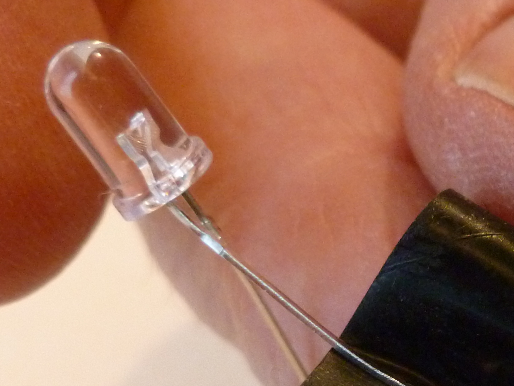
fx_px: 1321
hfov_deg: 21.4
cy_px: 443
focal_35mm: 89
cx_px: 491
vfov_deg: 16.0
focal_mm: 5
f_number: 3.3
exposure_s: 1/60
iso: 400
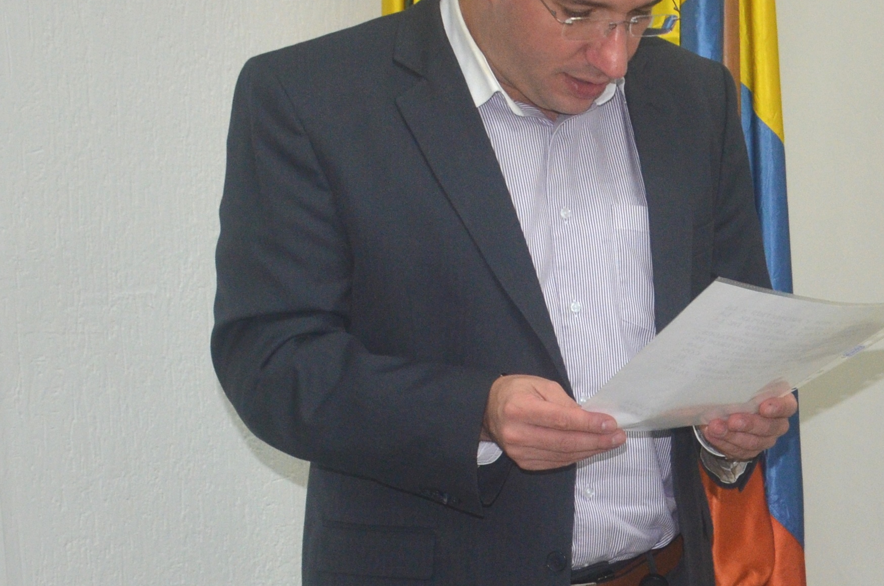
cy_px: 543
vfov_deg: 14.5
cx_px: 946
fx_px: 2279
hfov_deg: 21.0
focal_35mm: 93
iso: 800
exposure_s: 1/60
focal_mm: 22
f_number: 5
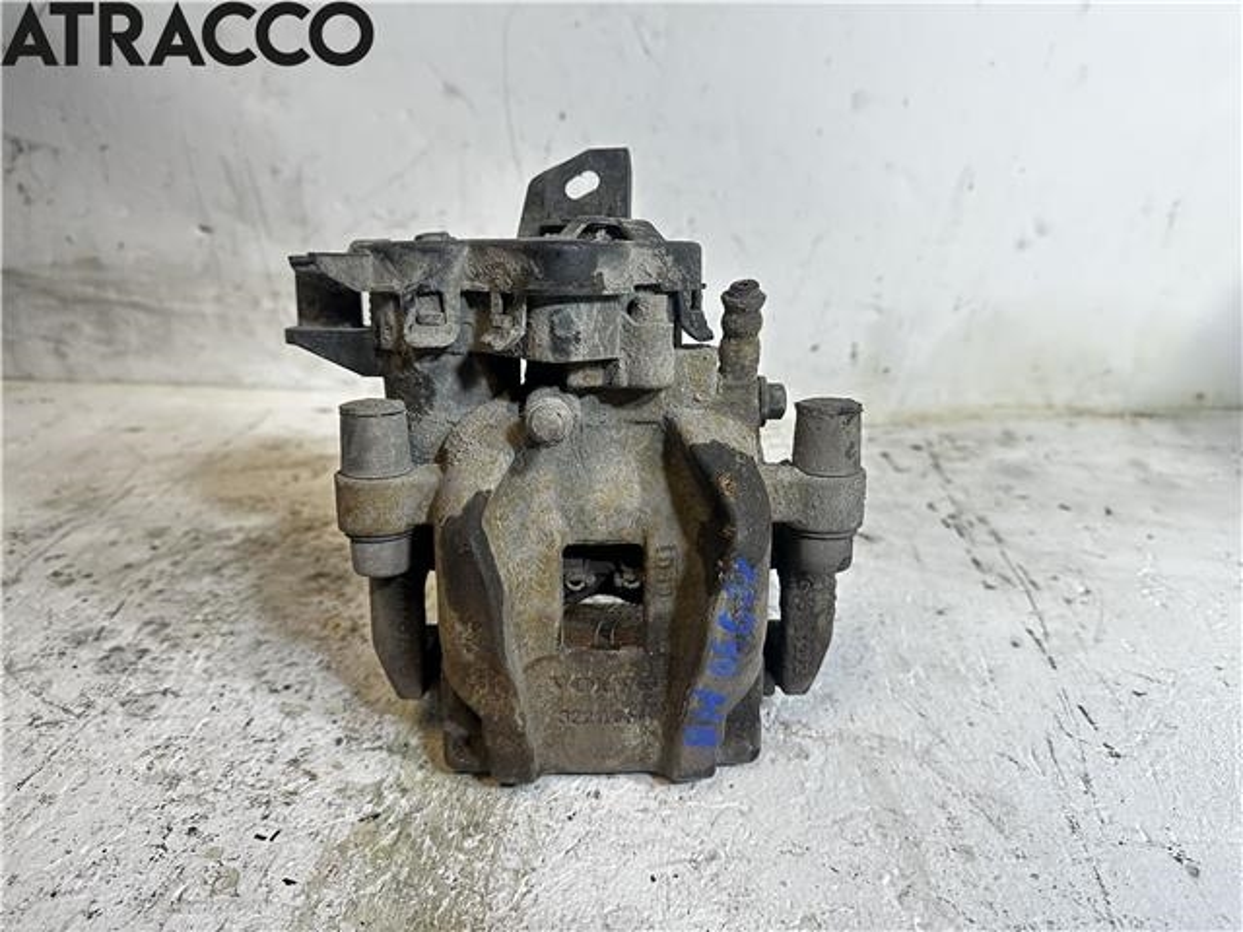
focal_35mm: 24
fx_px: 862
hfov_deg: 71.6
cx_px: 622
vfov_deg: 56.8
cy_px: 466
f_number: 1.78
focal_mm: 6.86
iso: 200
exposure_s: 1/50
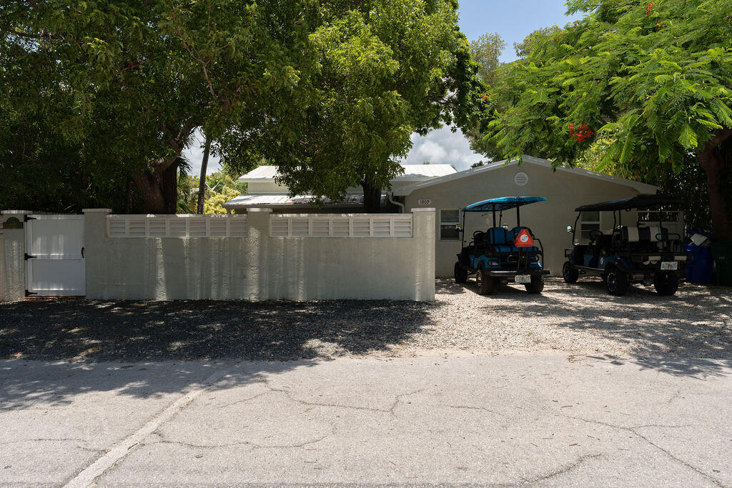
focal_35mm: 24
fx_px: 488
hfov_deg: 73.7
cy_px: 244
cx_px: 366
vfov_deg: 53.1
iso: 320
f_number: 7.1
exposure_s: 1/640
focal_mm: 24
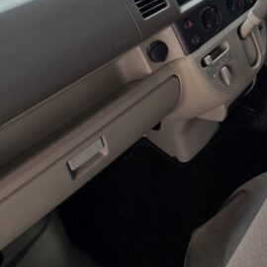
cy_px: 9
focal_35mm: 34
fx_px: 297
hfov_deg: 40.4
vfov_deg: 42.7
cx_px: 285
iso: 50
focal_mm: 2.2
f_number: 2.2
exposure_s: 1/214
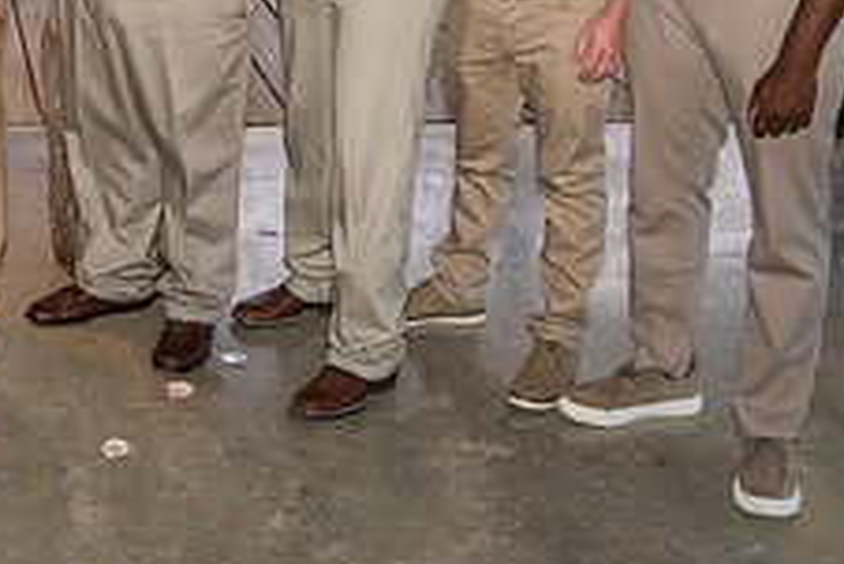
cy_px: -35
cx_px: -150
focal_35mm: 78
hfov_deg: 23.8
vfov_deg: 17.0
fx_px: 1830
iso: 1600
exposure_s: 1/125
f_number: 4.5
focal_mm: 27
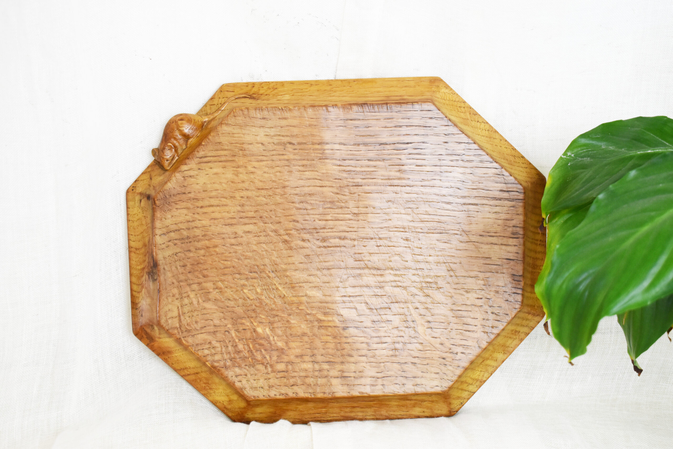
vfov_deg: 28.1
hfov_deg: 41.1
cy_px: 224
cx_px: 336
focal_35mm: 48
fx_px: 897
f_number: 5.6
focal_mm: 32
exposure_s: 1/60
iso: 560
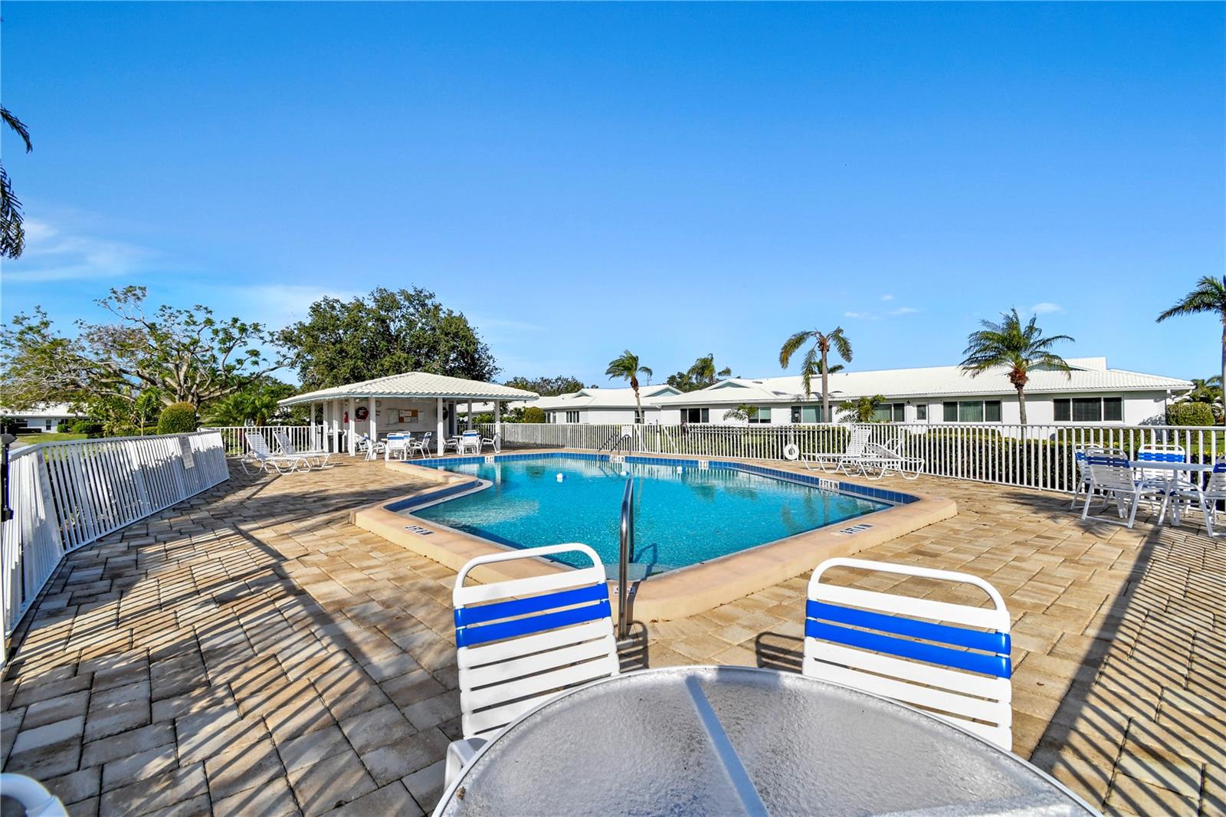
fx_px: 511
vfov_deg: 77.3
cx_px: 613
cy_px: 408
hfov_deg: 100.4
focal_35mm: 15
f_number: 7.1
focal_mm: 10
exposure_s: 1/125
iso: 100
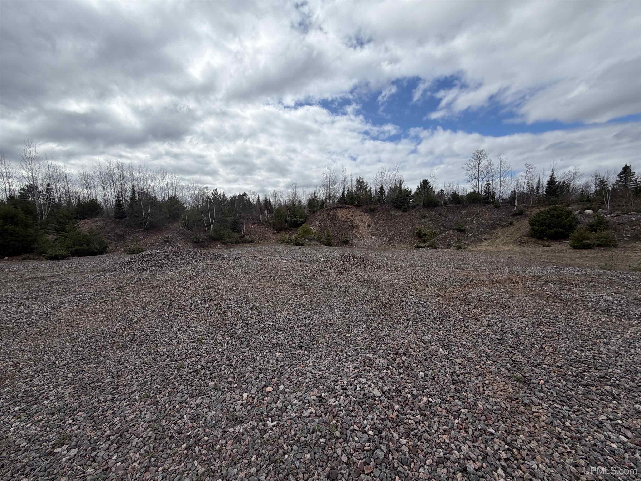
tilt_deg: +3.7
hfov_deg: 102.1
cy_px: 240
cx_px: 320
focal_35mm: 14
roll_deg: -0.9
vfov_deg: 85.7
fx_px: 259
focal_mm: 2.22
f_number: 2.2
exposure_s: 1/1167
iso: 20
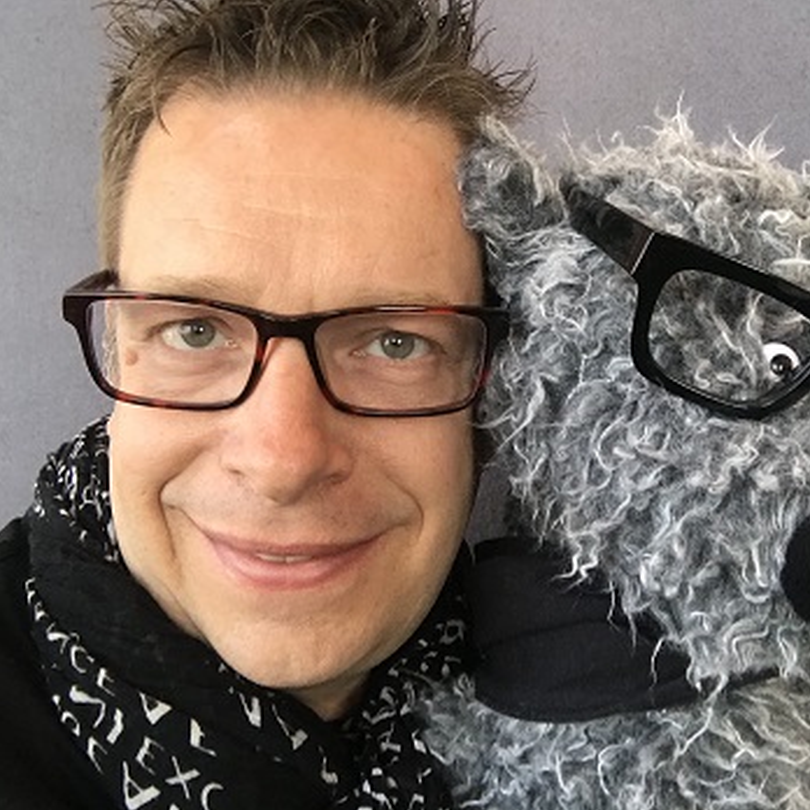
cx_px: 484
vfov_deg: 43.9
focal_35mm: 38
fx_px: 1006
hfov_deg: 43.6
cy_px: 406
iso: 50
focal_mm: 2.87
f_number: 2.2
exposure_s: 1/33
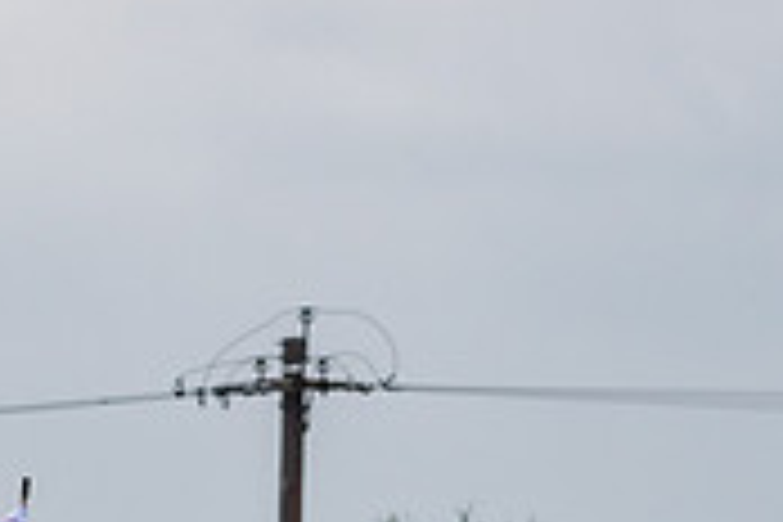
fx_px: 22770
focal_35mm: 1047
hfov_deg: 2.0
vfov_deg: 1.3
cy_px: 718
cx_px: -135
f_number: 7.1
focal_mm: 210
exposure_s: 1/2000
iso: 500
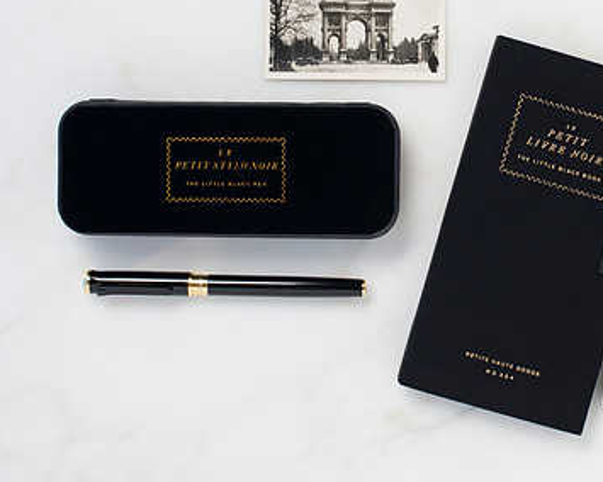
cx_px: 406
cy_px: 128
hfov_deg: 21.6
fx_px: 1570
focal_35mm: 88
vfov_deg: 17.4
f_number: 10
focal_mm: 50
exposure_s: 1/80
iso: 250
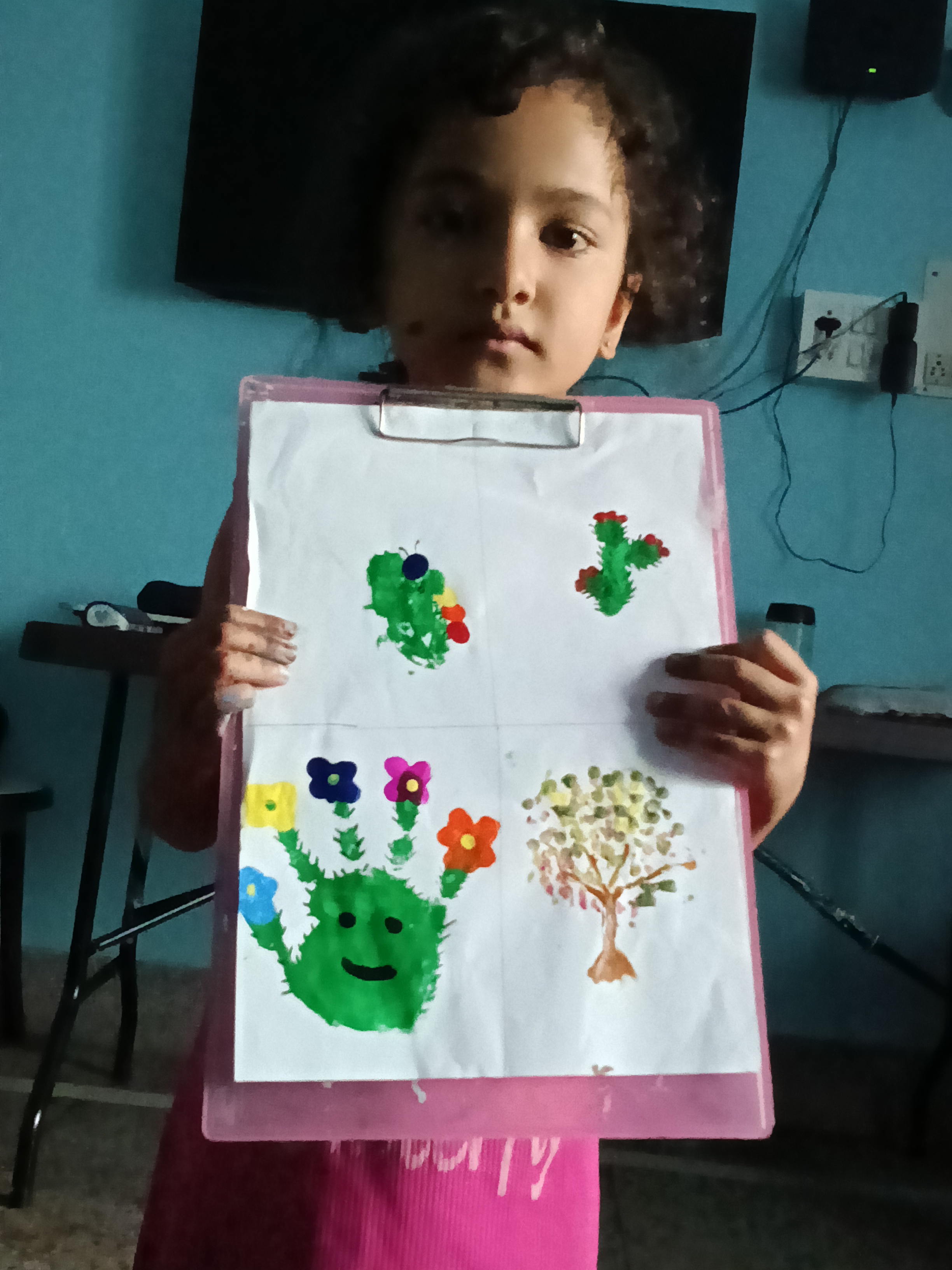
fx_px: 1357
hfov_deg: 38.7
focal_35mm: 37
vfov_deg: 50.1
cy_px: 635
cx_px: 476
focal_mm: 2.79
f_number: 2
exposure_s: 1/20
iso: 2000
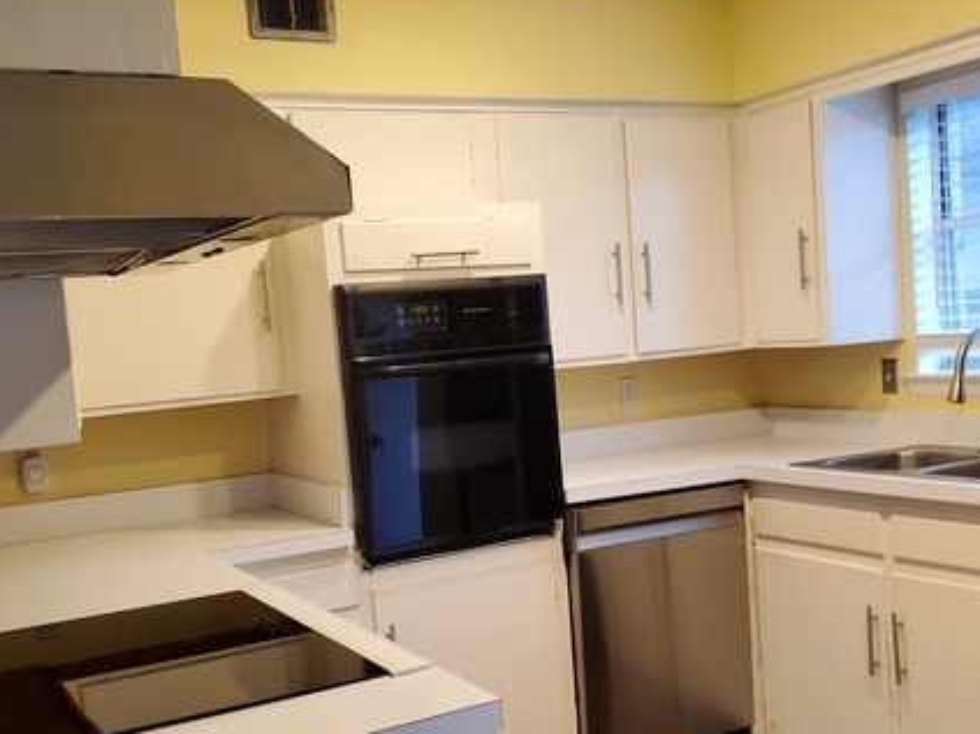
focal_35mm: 41
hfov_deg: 45.7
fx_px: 1160
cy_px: 442
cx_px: 543
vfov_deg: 35.0
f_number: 2.4
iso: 250
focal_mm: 4.3
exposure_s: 1/40
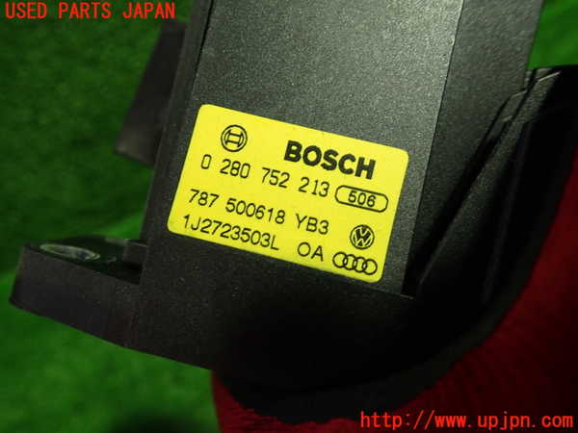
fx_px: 501
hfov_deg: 60.0
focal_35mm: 30
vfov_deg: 46.8
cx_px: 289
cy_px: 216
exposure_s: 1/50
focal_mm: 5.4
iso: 200
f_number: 2.3
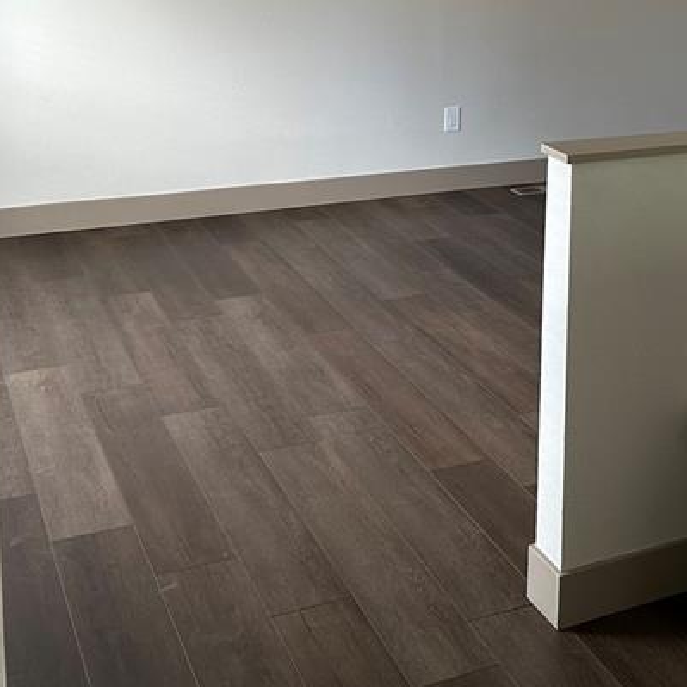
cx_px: 618
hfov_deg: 28.0
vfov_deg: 27.9
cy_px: 53
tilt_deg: -7.7
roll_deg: -1.1
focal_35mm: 59
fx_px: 1325
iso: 80
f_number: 1.5
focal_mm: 5.7
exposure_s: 1/60
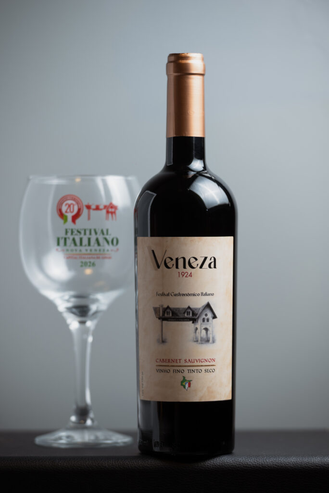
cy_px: 246
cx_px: 164
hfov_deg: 6.9
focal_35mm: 200
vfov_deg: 10.3
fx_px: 2738
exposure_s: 1/60
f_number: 4
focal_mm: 200
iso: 125
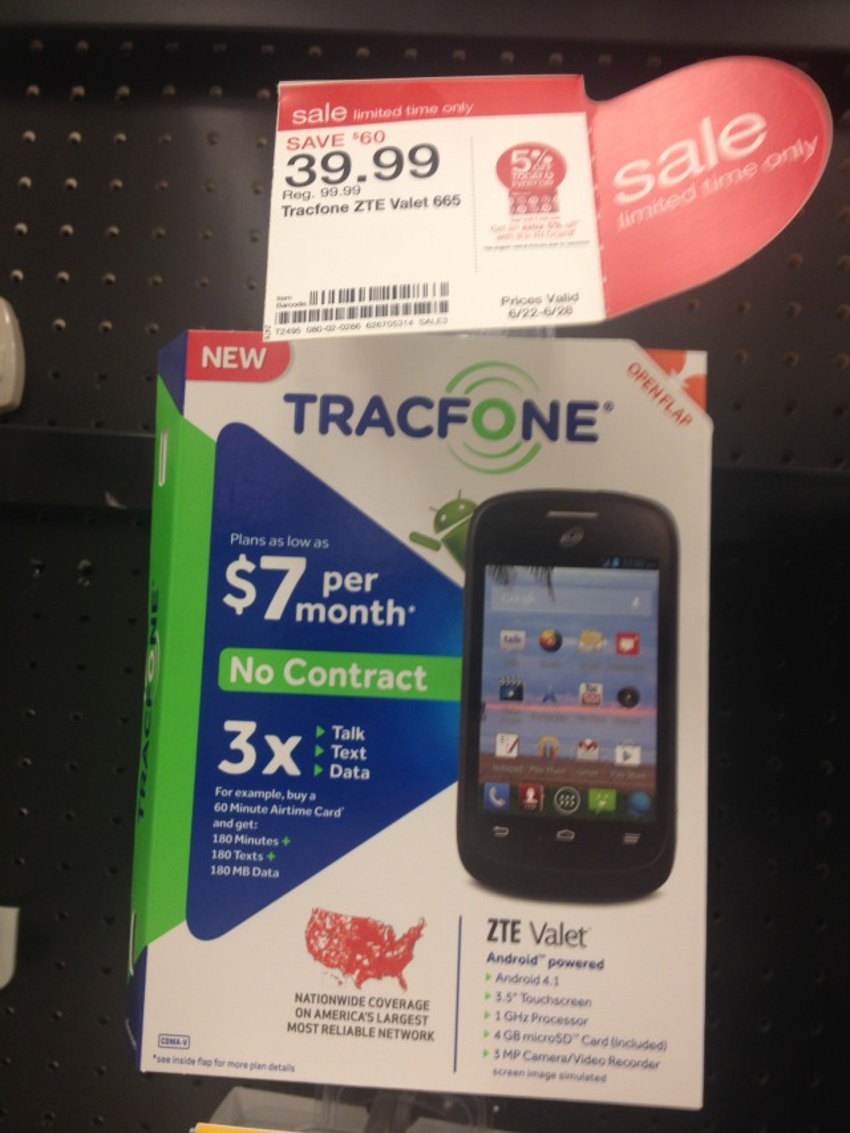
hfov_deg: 40.7
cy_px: 566
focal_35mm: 35
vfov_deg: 52.6
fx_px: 1146
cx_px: 425
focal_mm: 4.28
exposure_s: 1/20
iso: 64
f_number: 2.4
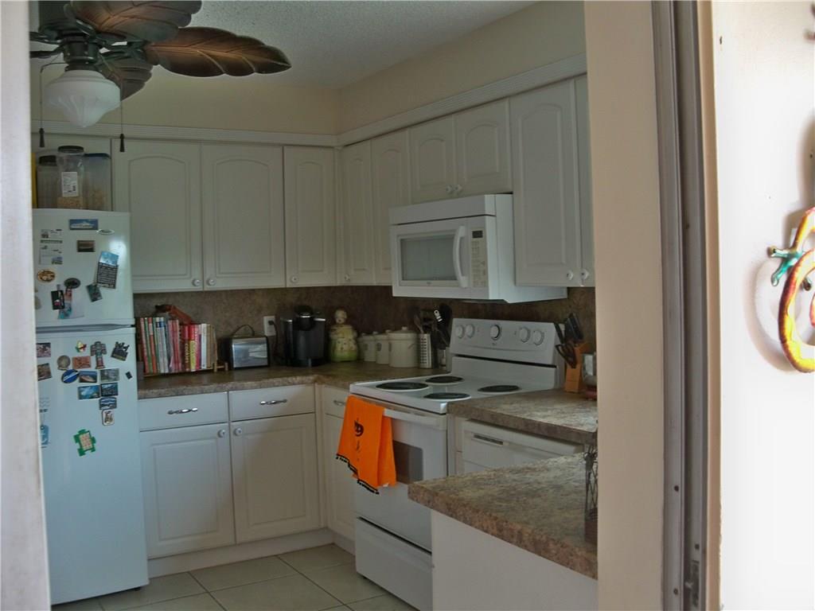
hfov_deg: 52.6
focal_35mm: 35
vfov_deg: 40.7
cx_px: 408
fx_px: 824
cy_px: 306
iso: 125
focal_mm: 6.2
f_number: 3.5
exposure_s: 1/30
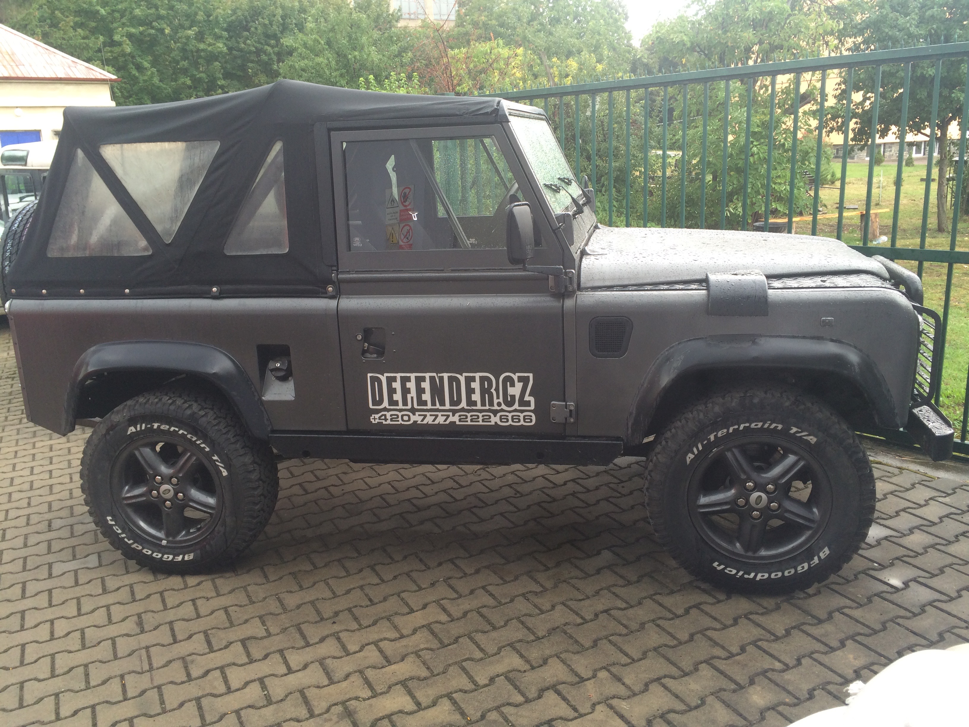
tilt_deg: -13.1
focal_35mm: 29
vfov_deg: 48.2
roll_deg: +2.1
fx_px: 812
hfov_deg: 61.7
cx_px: 484
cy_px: 364
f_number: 2.2
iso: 50
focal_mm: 4.15
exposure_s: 1/100
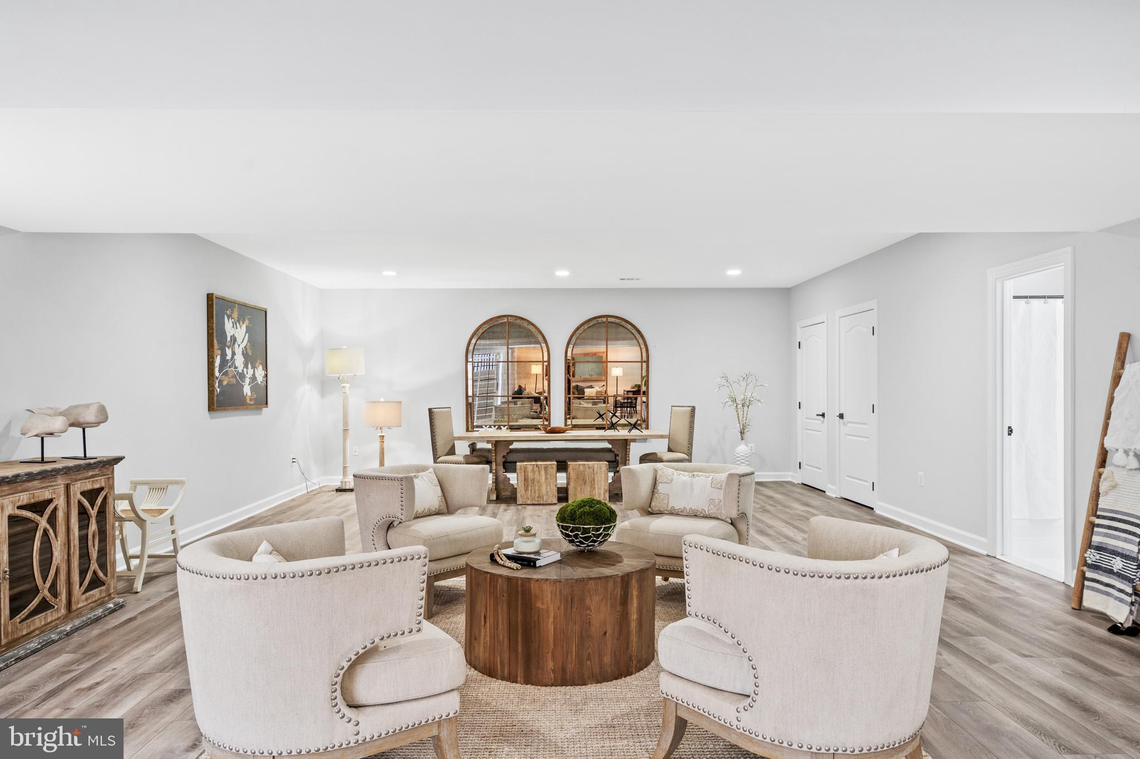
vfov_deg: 53.1
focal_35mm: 24
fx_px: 760
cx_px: 570
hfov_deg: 73.7
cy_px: 380
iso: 640
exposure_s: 1/2.5
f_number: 8
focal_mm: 24
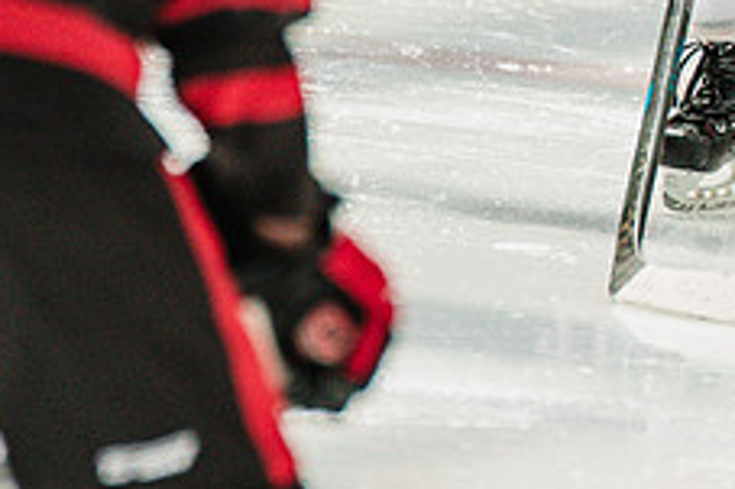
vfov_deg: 1.1
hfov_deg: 1.6
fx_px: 26379
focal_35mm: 1293
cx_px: 1133
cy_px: 12
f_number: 4
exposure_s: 1/2000
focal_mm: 300
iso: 1600
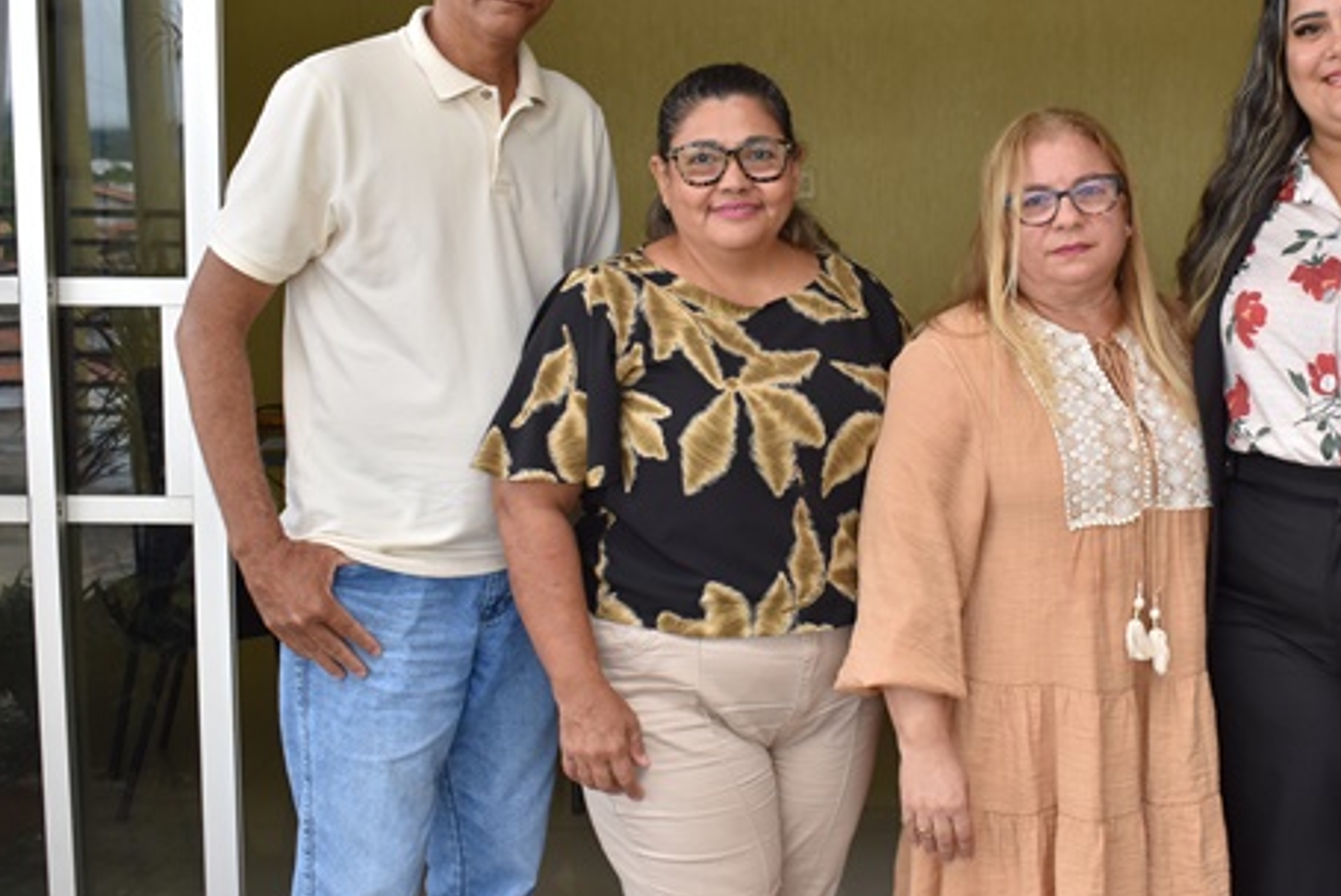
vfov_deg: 25.7
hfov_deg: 37.4
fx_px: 1964
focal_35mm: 53
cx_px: 864
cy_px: 388
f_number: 5
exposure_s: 1/100
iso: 400
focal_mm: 25
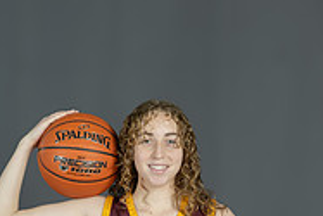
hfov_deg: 10.2
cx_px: 130
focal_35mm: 202
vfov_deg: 6.7
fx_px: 1814
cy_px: 375
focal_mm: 84
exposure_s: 1/200
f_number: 6.3
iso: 200
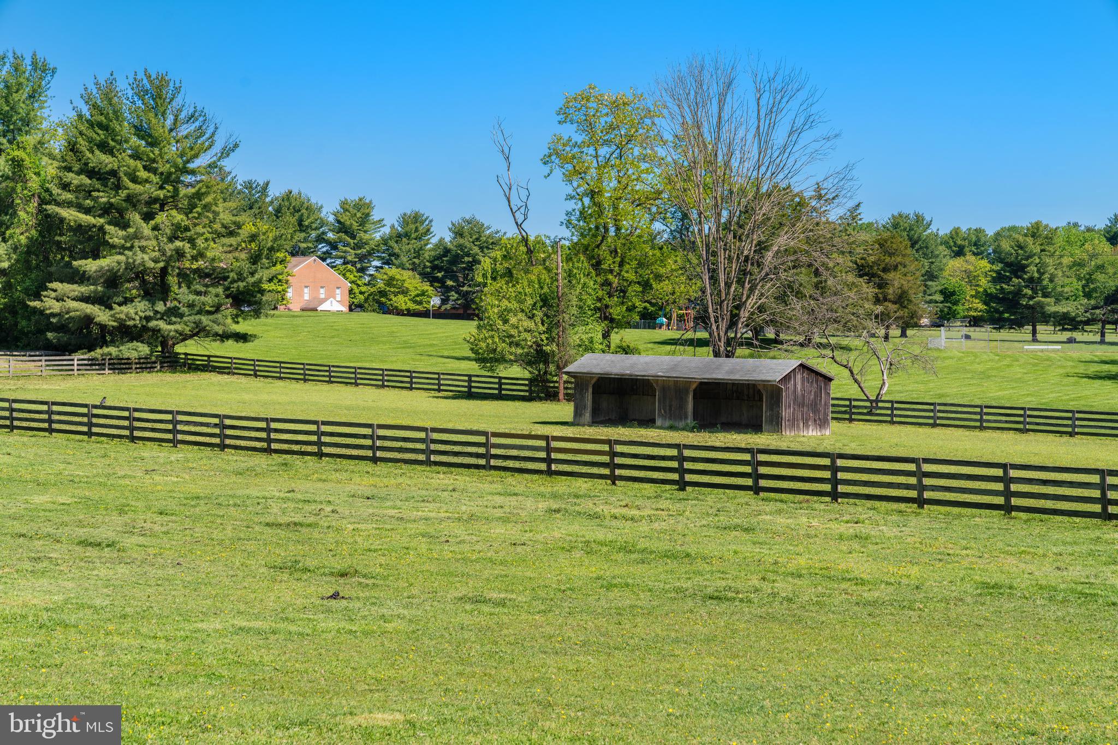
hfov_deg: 28.8
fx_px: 2174
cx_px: 559
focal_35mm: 70
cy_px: 372
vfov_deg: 19.5
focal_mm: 70
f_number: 8
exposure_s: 1/200
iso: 100
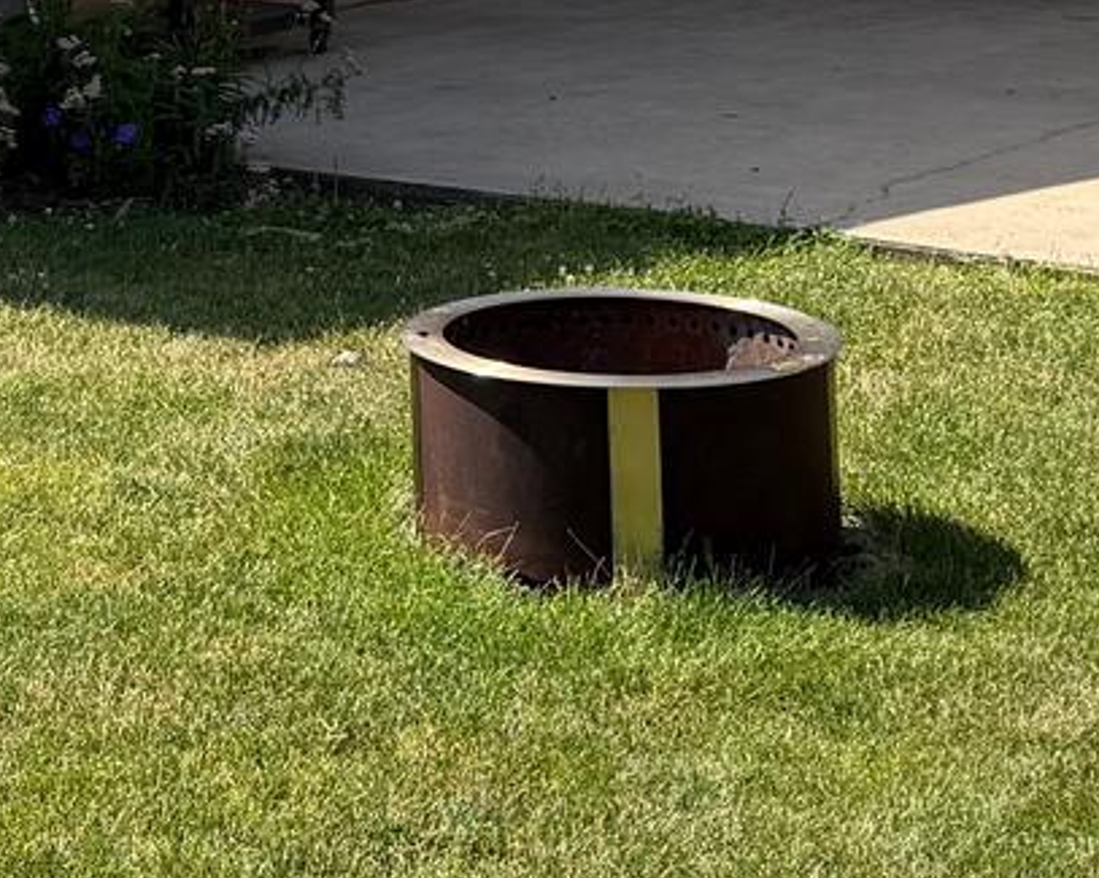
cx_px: 46
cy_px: -656
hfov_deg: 16.0
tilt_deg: +4.0
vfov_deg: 12.1
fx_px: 3835
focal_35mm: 118
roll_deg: +0.0
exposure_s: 1/3145
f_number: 1.78
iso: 80
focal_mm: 6.76
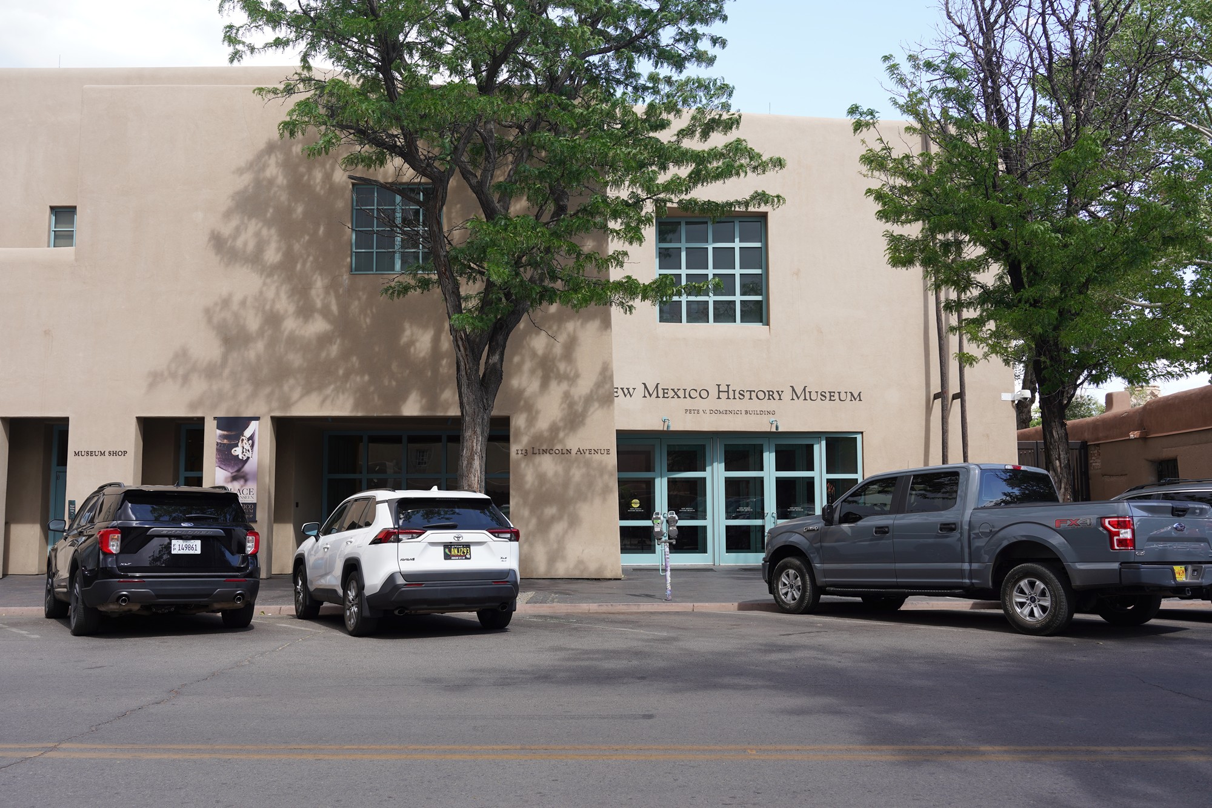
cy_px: 404
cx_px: 606
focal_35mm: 33
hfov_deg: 57.2
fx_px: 1111
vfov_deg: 40.0
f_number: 7.1
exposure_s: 1/100
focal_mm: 33
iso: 100
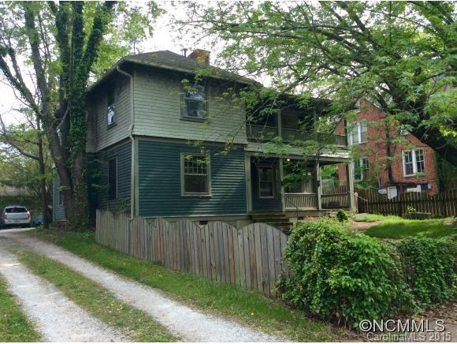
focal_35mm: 32
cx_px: 228
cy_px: 172
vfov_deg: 44.2
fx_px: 423
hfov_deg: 56.8
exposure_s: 1/465
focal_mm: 3.3
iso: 32
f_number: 2.4
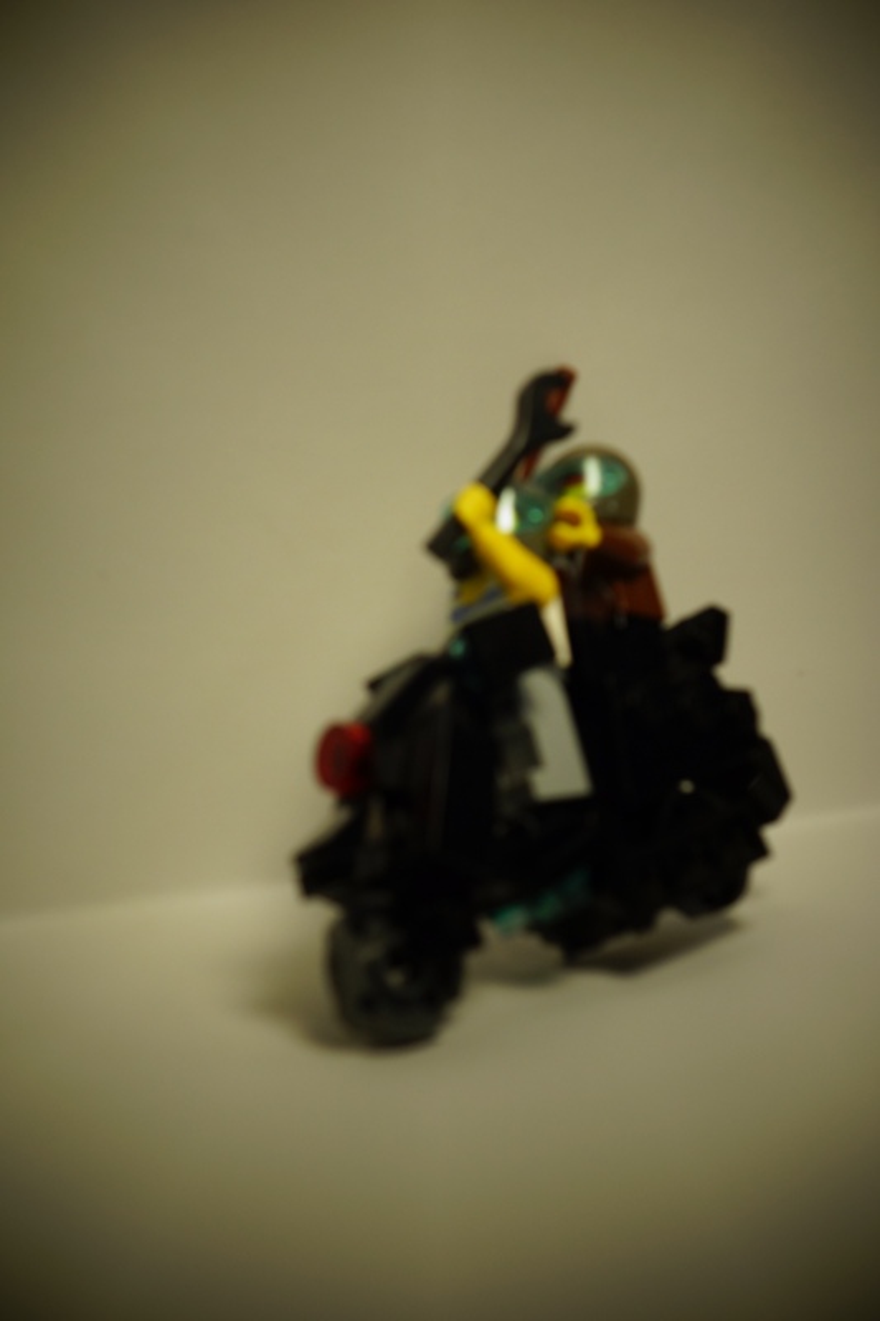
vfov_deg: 39.6
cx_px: 440
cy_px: 660
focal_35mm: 50
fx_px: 1834
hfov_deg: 27.0
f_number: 5.6
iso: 125
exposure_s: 1/200
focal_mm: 18.45
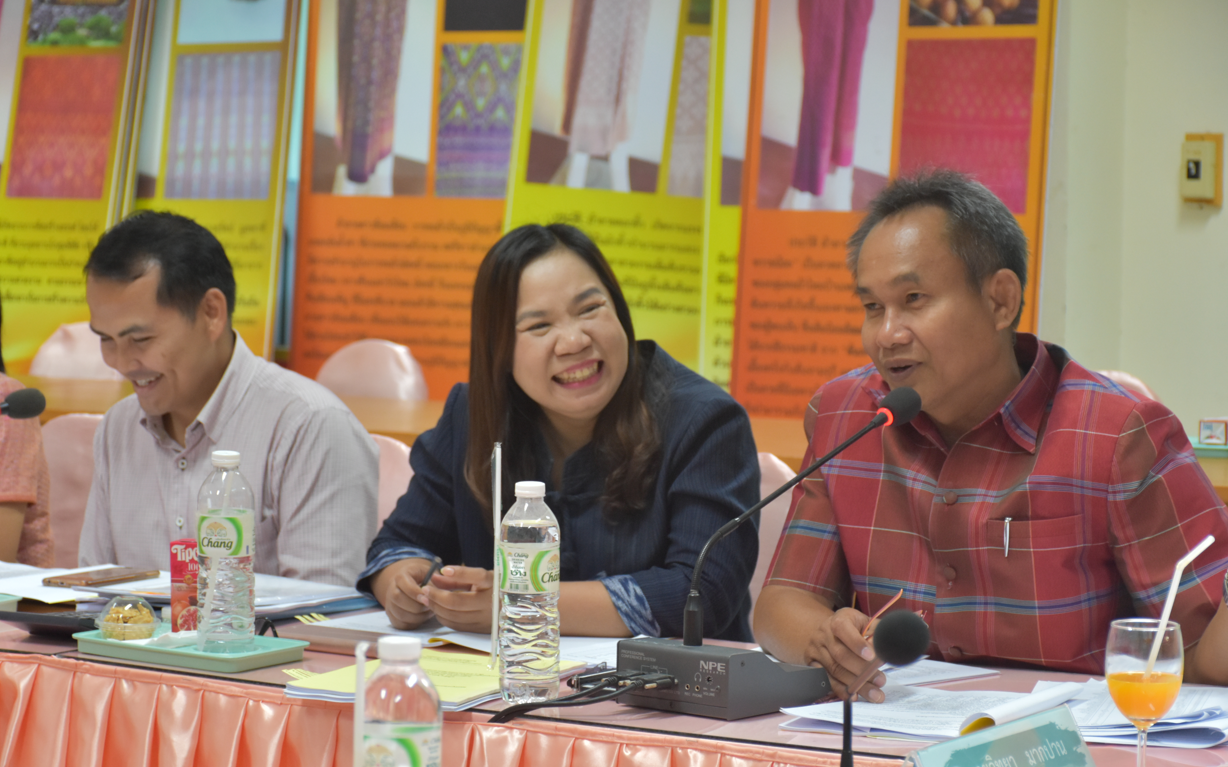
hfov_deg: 20.6
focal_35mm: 101
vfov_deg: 13.0
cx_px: 614
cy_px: 408
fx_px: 3380
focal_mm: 66
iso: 1100
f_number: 5
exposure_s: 1/60
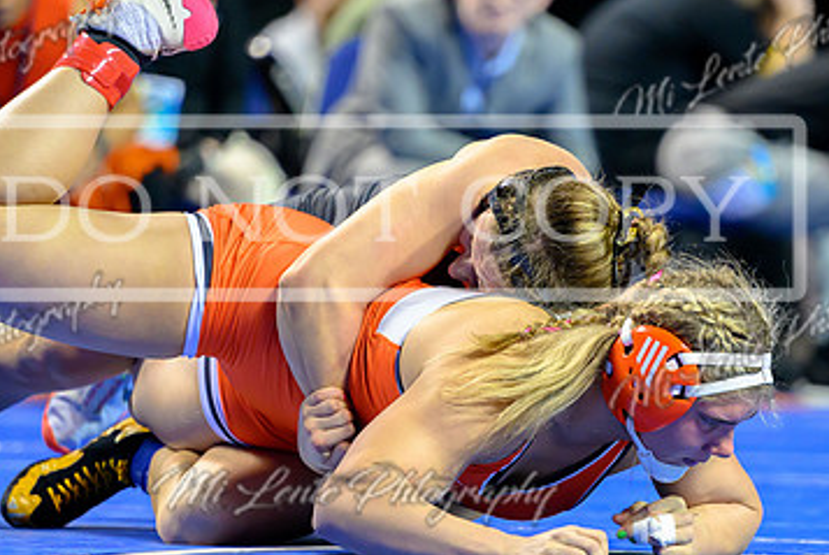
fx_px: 8346
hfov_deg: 5.7
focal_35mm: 362
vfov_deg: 3.8
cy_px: 311
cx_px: 396
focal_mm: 185
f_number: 2.8
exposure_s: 1/800
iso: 3200
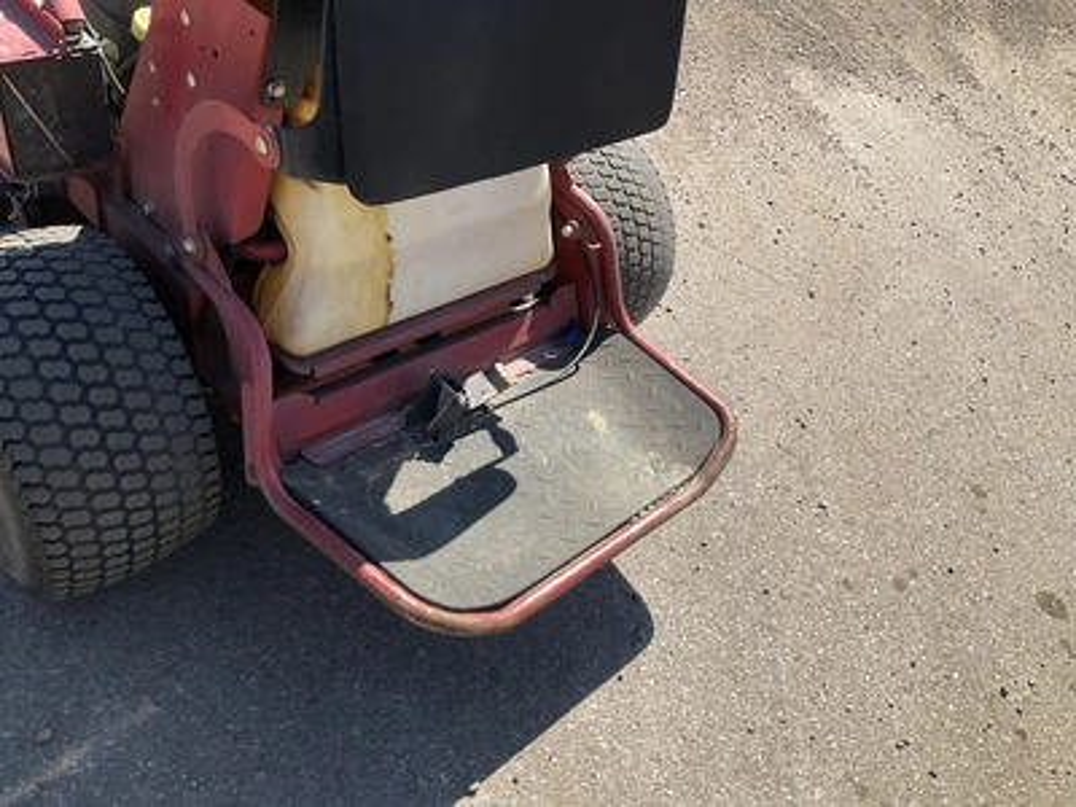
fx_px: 901
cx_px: 538
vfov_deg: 48.2
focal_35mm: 29
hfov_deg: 61.7
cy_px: 404
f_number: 1.8
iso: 25
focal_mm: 3
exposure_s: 1/1342
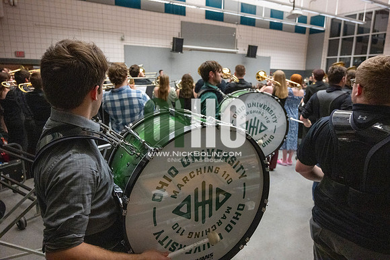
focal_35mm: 24
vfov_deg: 53.2
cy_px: 130
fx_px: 260
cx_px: 195
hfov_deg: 73.7
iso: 10000
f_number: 4
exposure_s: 1/500
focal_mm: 24
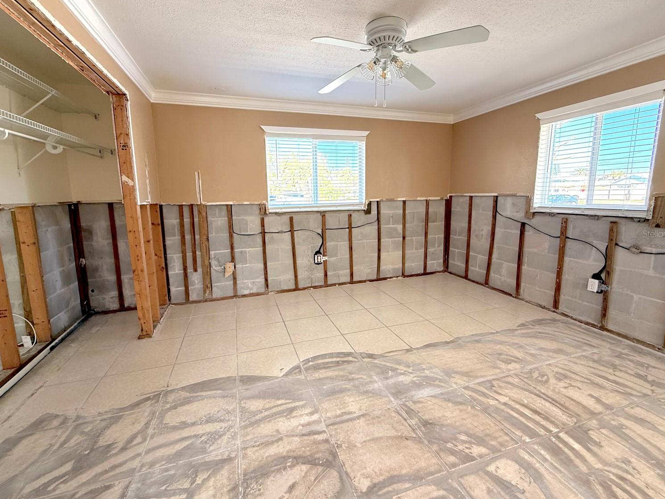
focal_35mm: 15
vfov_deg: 81.7
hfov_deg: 98.2
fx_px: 288
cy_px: 233
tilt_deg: -7.7
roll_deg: +0.6
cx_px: 328
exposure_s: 1/99
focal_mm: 2.22
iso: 160
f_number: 2.2
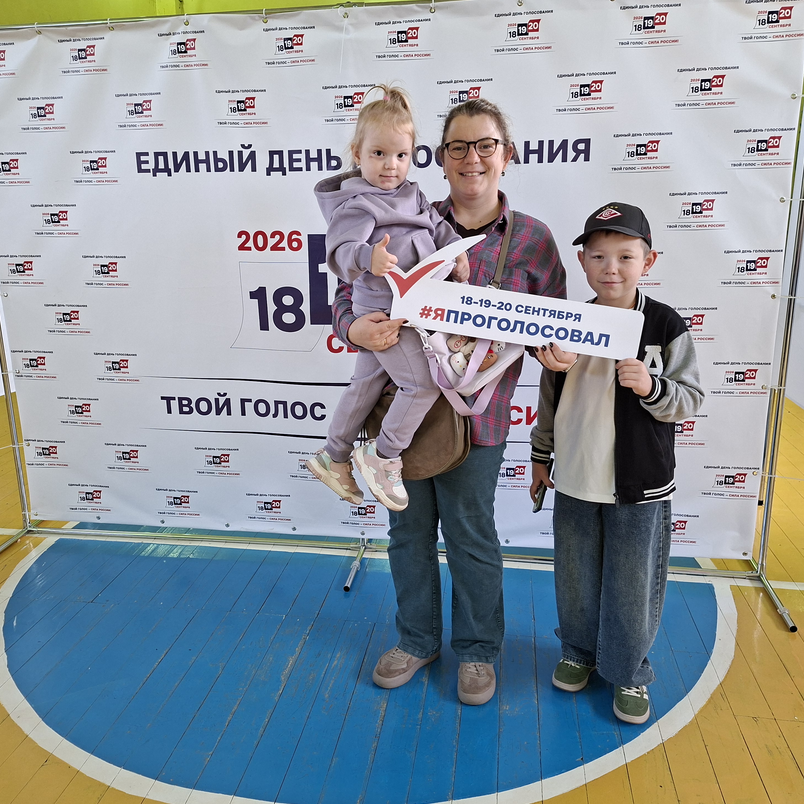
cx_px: 354
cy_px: 401
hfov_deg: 57.1
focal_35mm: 28
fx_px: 736
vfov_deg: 57.3
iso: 160
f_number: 1.8
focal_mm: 5.54
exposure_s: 1/100
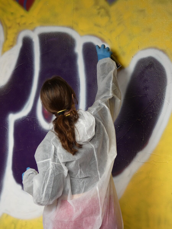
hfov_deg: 18.7
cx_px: 86
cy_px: 114
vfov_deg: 24.7
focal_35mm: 79
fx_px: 523
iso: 160
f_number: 4.5
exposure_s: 1/80
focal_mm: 14.1
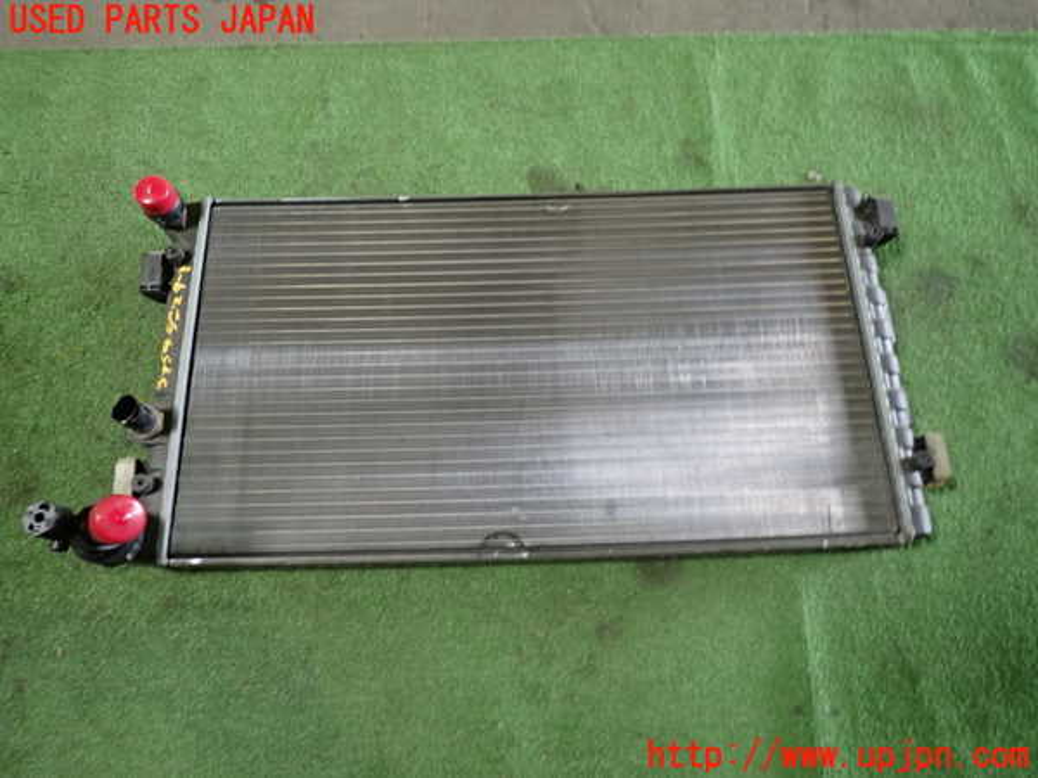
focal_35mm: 25
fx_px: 750
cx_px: 519
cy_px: 389
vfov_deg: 54.9
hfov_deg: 69.4
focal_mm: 4.5
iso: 250
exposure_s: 1/30
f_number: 2
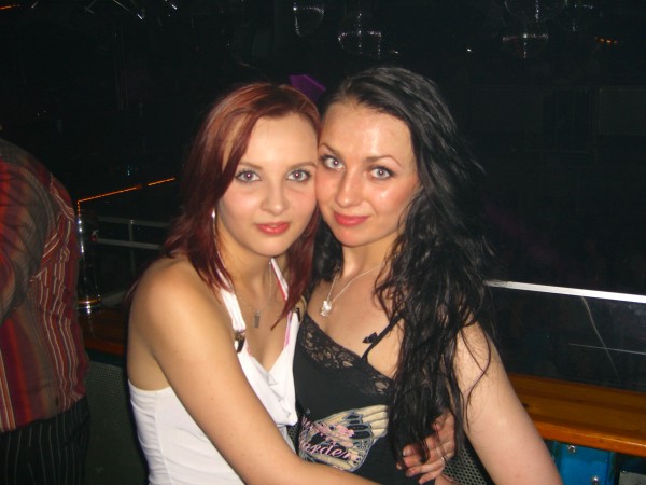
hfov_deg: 49.0
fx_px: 709
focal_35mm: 38
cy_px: 242
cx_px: 323
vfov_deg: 37.7
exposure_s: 1/60
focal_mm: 7.9
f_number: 2.8
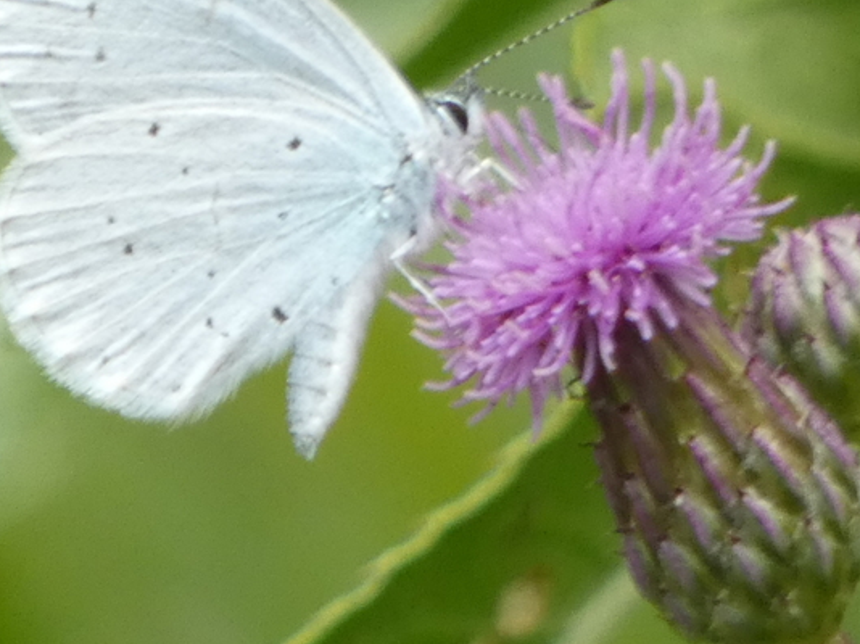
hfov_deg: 1.1
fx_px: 45717
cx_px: 444
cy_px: 222
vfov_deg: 0.8
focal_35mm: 1841
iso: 320
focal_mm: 206.4
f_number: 5.8
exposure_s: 1/125
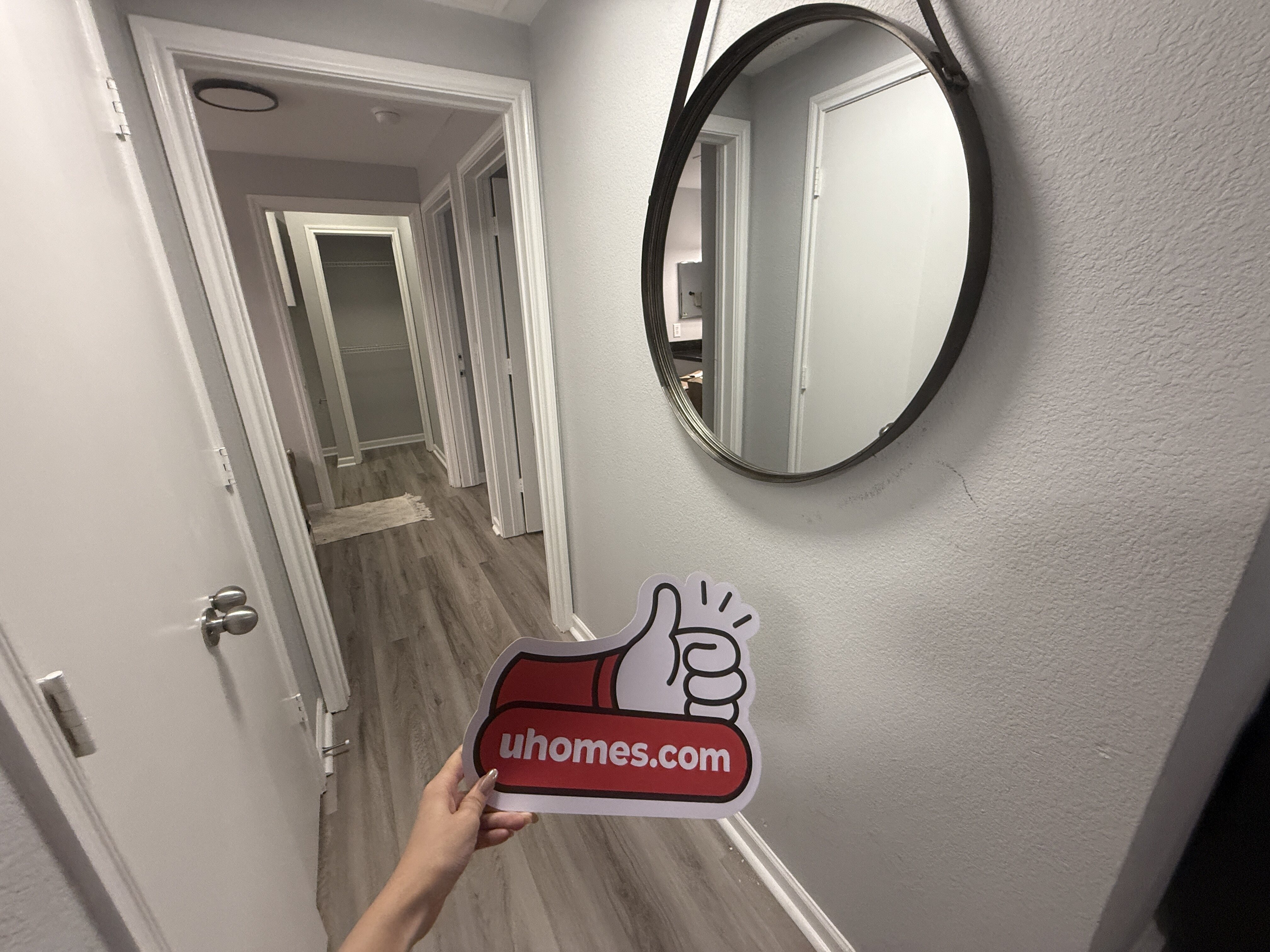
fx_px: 514
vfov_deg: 85.7
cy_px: 476
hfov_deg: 102.1
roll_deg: +2.4
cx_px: 635
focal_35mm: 14
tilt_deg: -18.6
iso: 250
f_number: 2.2
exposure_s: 1/120
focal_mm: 2.22
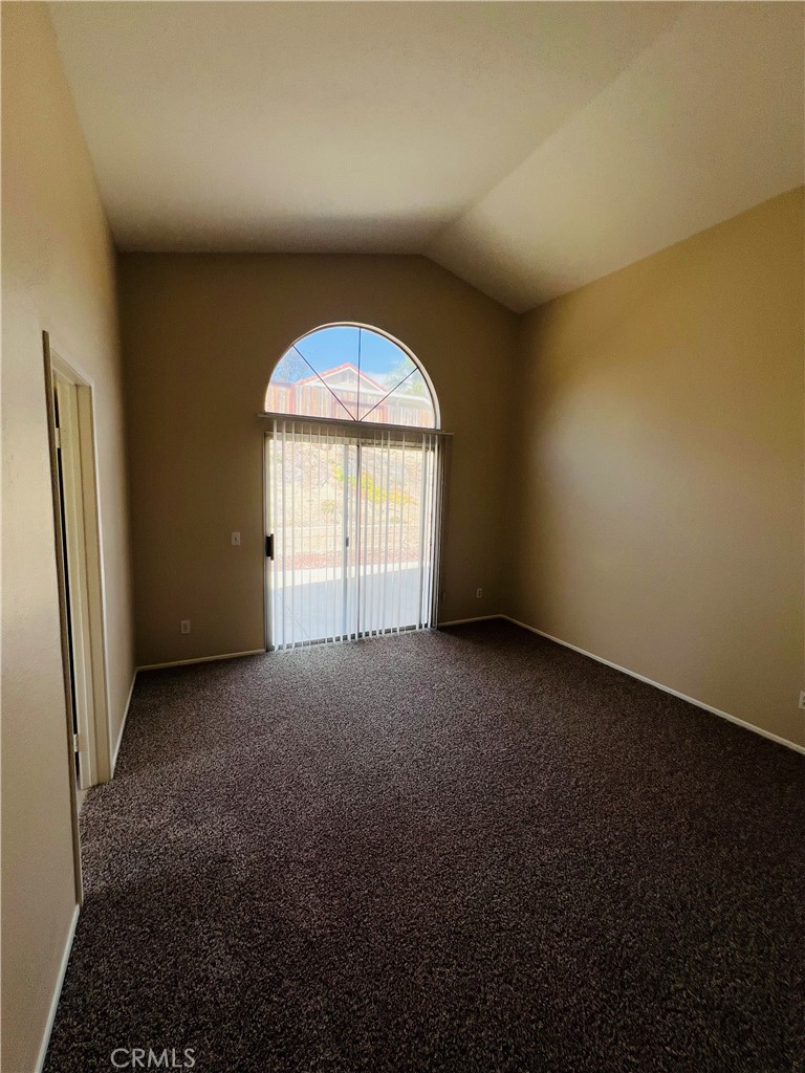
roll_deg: -0.1
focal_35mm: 13
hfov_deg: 89.9
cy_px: 536
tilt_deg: -5.7
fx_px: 403
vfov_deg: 106.2
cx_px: 402
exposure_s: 1/223
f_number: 1.8
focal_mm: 1.57
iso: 32
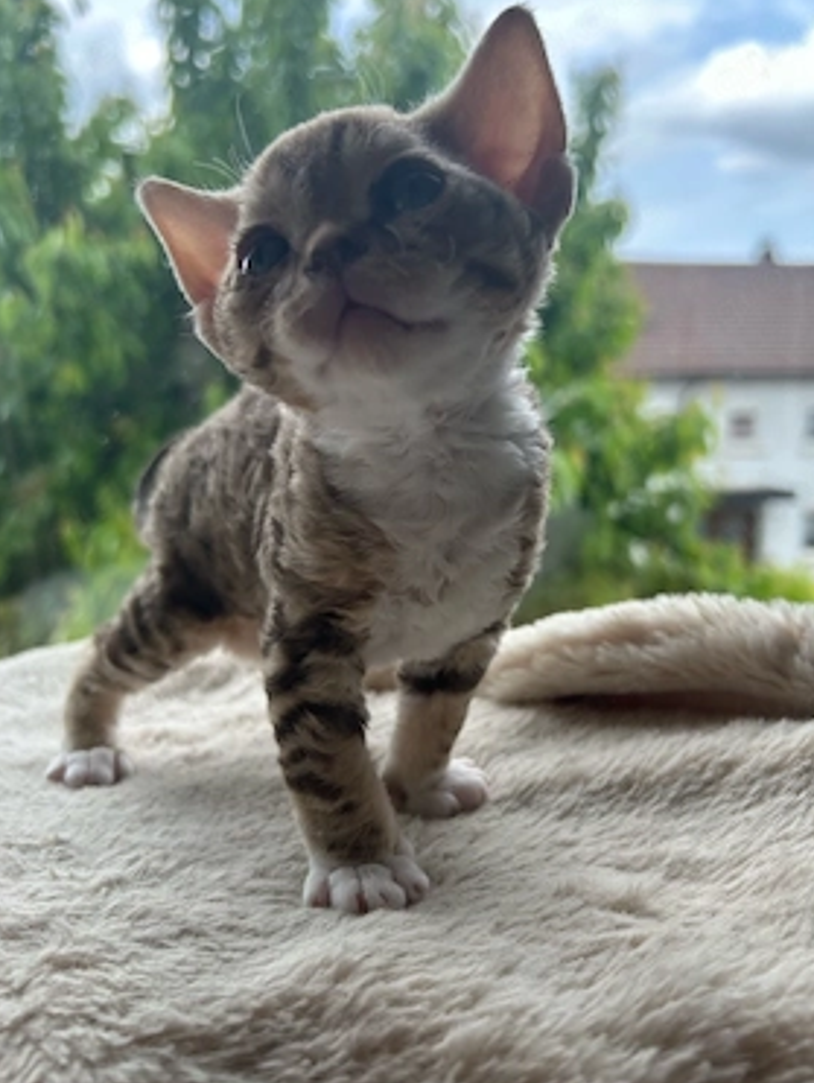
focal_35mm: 28
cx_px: 414
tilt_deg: -6.1
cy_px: 520
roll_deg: +0.6
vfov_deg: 63.4
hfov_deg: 49.8
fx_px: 876
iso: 50
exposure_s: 1/531
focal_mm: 5.7
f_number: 1.5
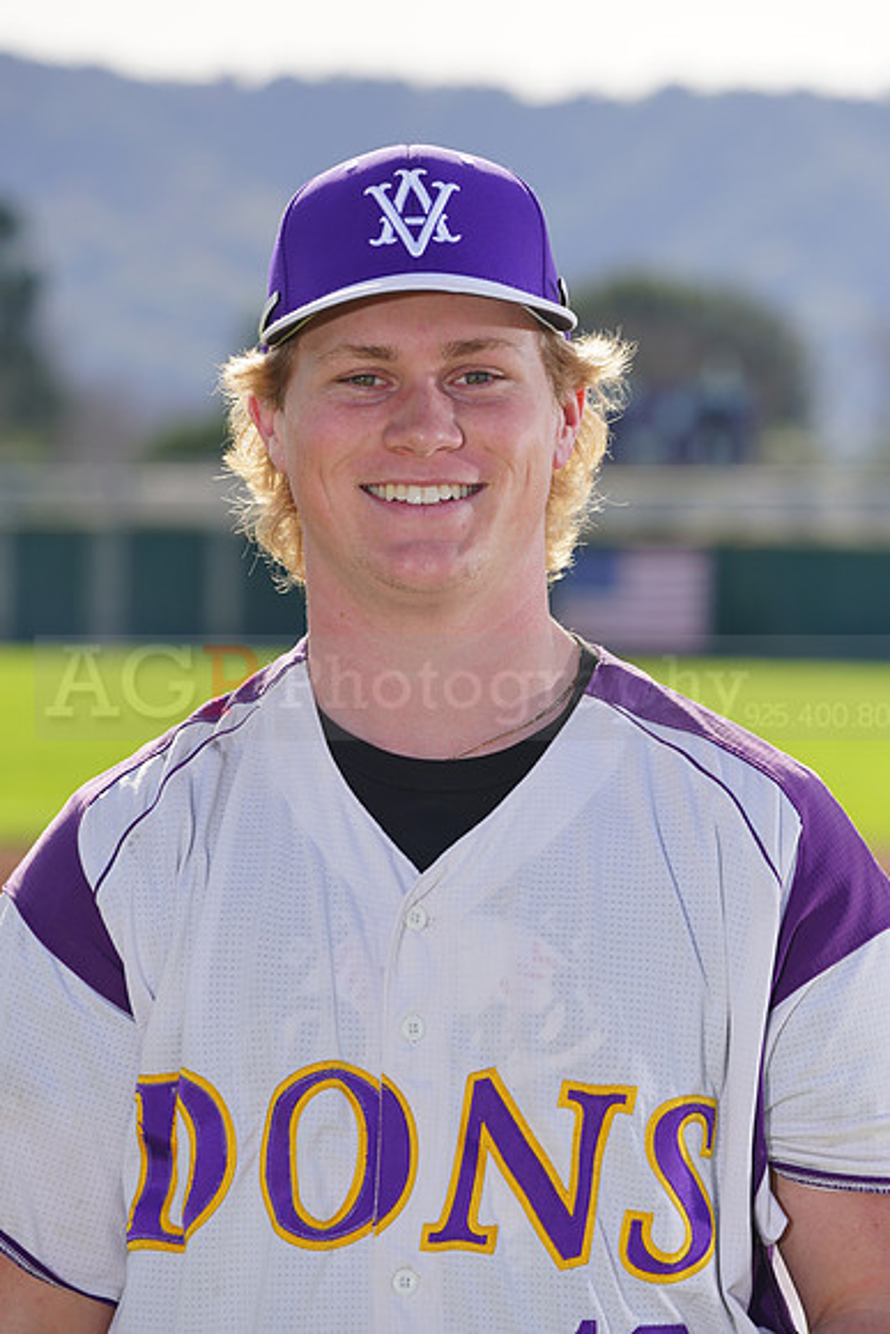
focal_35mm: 192
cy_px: 667
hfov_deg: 7.2
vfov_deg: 10.7
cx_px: 445
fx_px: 7115
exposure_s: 1/250
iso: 100
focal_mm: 192
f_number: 8
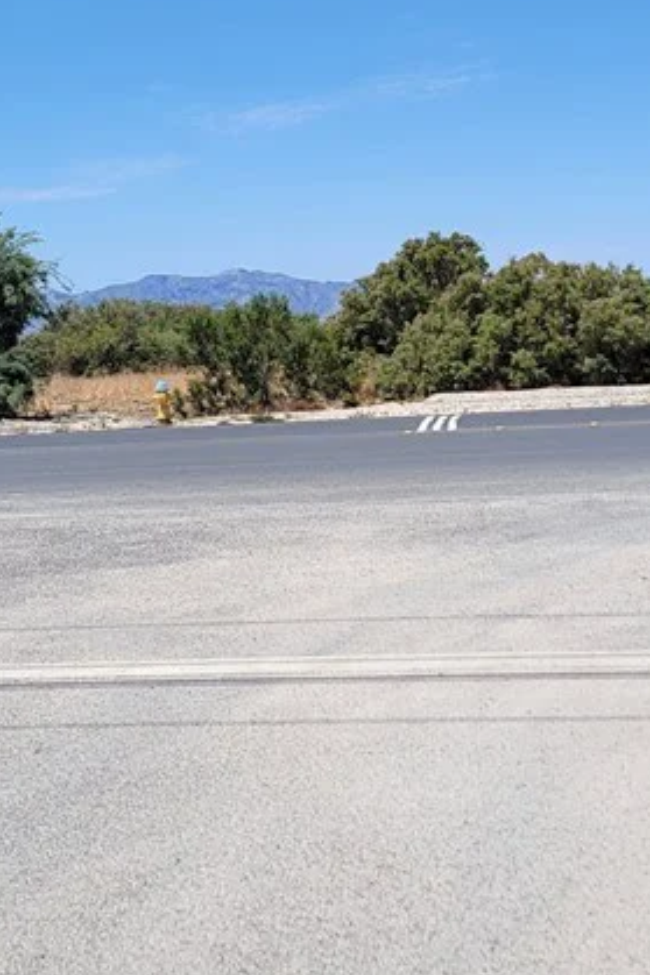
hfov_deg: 22.2
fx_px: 1653
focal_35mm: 61
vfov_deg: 32.9
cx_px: 275
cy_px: 447
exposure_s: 1/1761
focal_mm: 6.7
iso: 16
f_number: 1.8
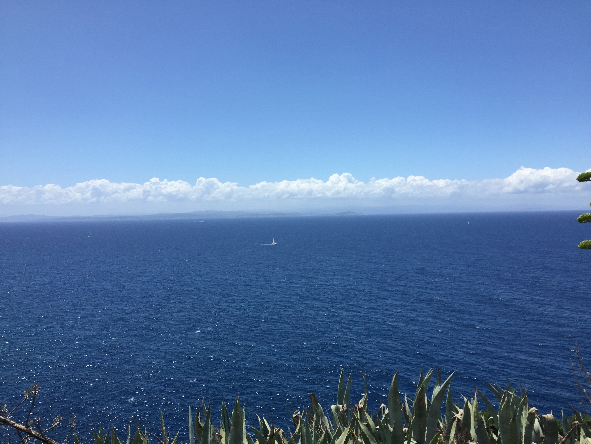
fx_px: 495
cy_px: 222
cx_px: 296
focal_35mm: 29
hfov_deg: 61.7
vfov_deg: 48.2
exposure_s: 1/2639
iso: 32
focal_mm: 4.15
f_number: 2.2
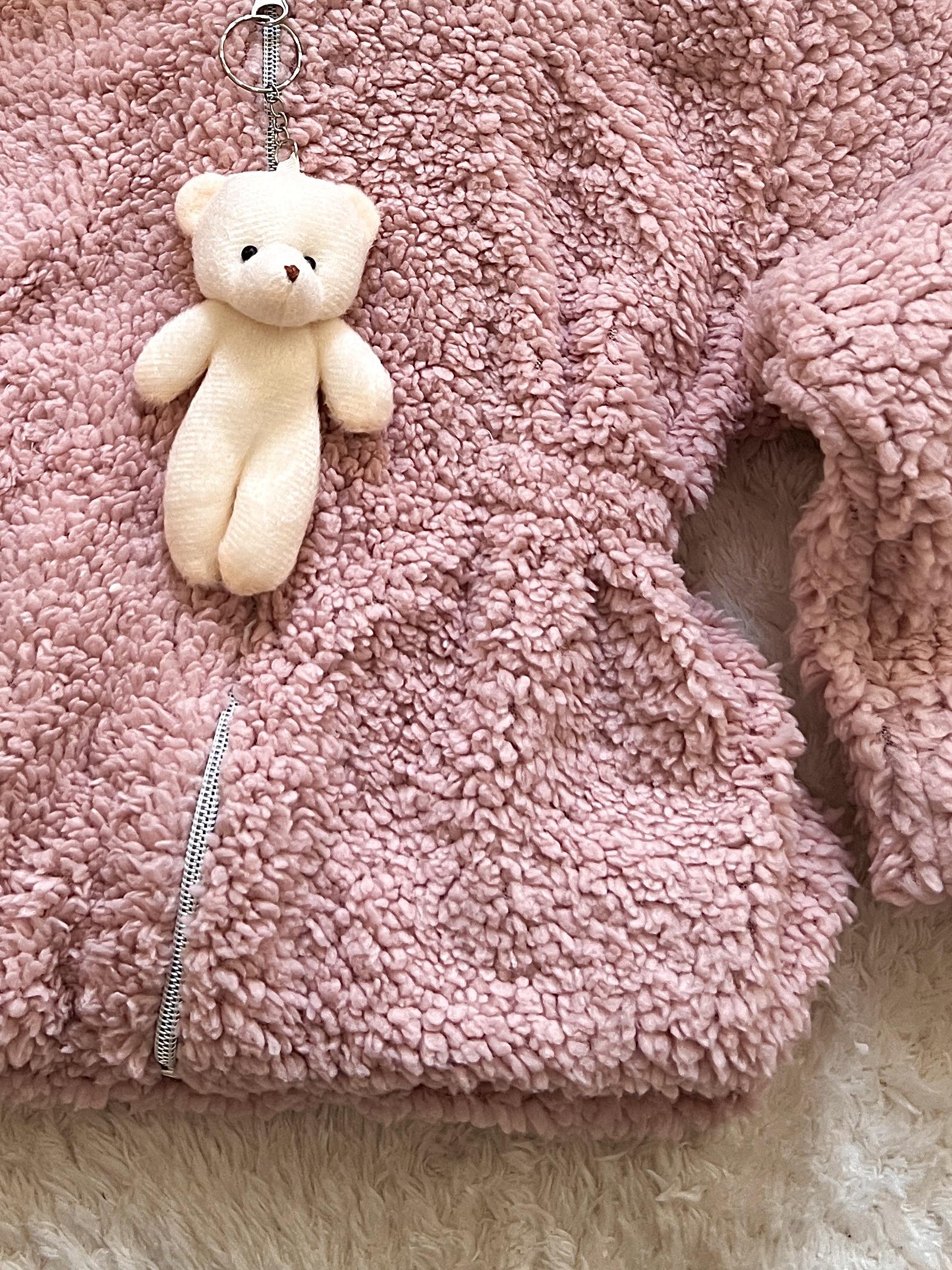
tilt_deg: -73.7
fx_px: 1796
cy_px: 226
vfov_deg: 37.3
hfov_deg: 29.6
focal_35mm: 49
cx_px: 353
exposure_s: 1/63
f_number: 1.5
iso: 125
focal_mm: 5.7
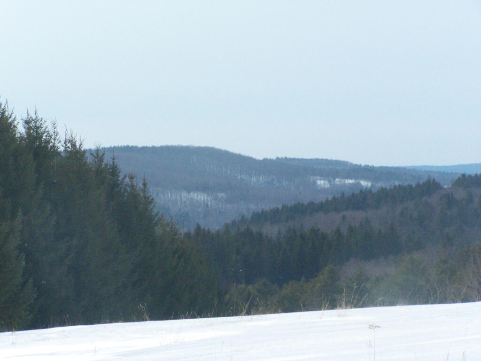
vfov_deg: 8.8
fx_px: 2348
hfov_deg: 11.7
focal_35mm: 169
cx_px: 240
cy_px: 180
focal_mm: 28
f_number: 6.3
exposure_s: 1/1000
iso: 400
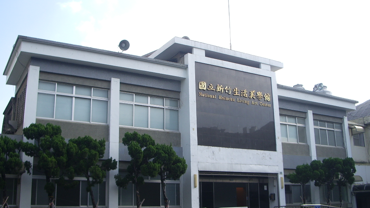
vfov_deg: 30.3
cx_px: 183
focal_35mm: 39
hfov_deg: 51.6
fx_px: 383
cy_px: 126
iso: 50
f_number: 4.3
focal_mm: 5.8
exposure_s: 1/160
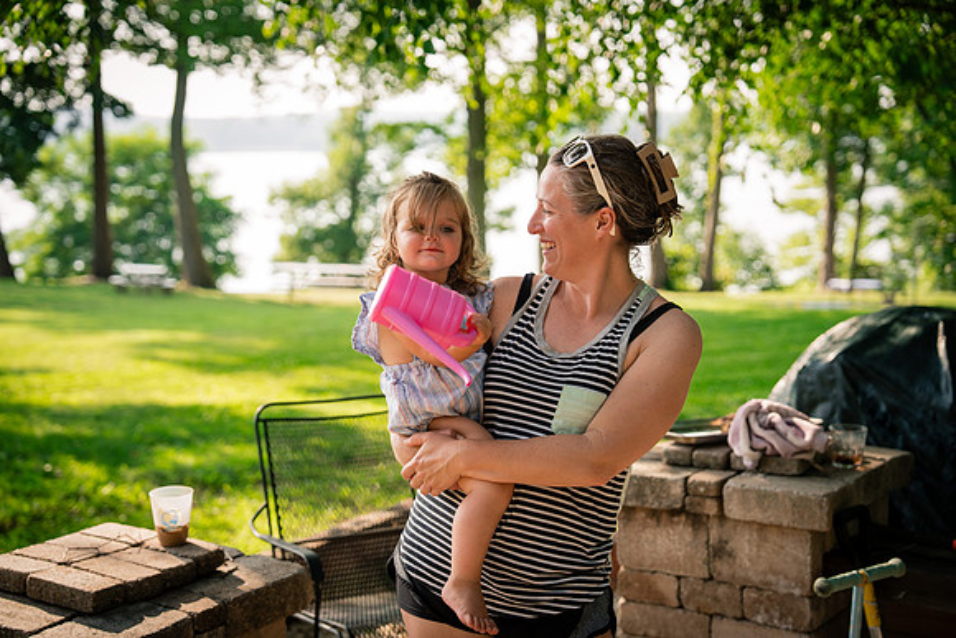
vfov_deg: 24.6
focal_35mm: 55
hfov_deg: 36.2
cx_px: 478
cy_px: 319
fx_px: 1461
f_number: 2.8
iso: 250
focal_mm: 55
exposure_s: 1/500
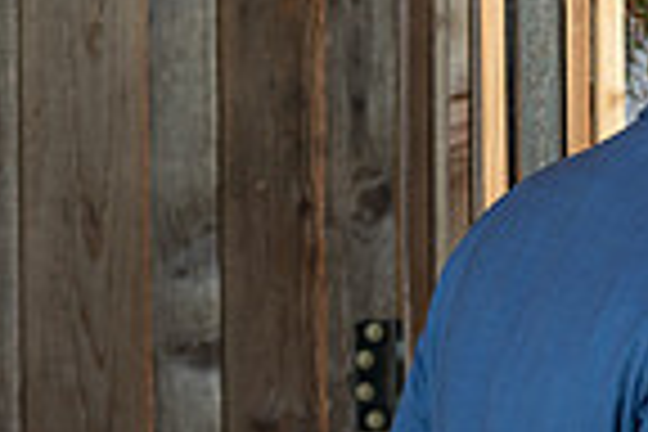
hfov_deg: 5.7
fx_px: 6443
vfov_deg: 3.8
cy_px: 512
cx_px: 833
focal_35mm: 358
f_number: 4
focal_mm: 84
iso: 250
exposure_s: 1/200
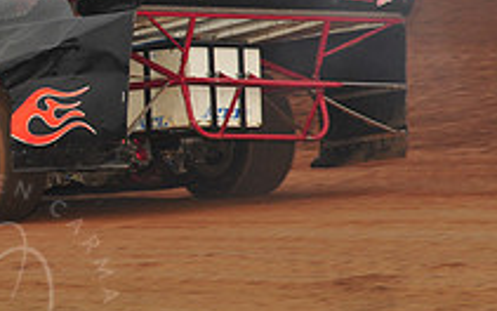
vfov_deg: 2.3
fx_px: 7601
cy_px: 99
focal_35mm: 561
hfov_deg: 3.7
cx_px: -24
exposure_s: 1/320
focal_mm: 200
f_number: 7.1
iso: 1250
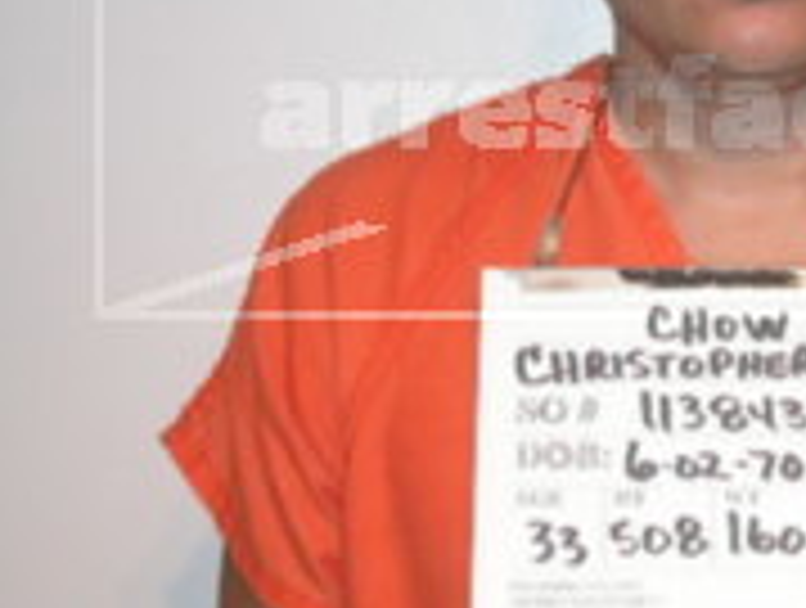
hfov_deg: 15.5
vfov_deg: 11.8
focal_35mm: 125
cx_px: 772
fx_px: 2916
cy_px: 97
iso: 100
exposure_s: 1/60.3
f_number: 3.2
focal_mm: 13.5
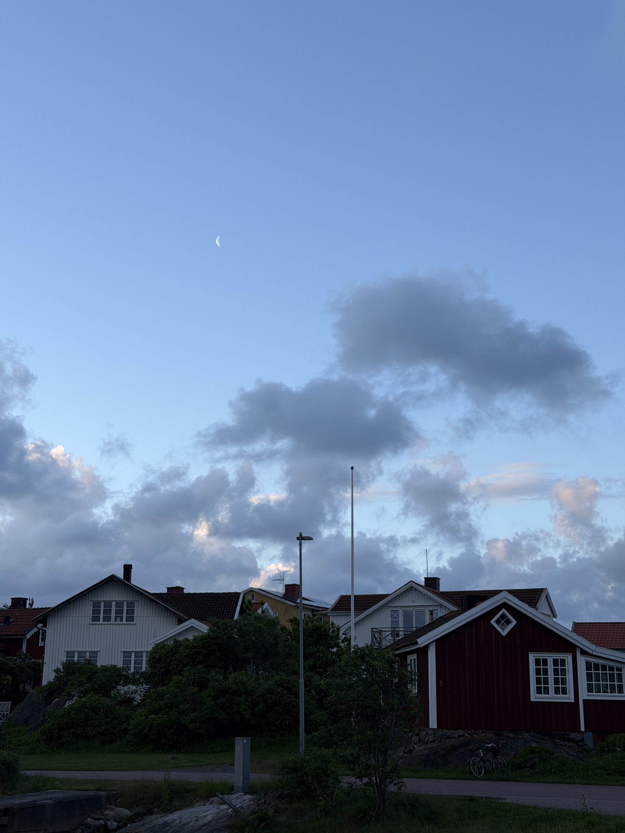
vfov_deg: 39.7
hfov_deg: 30.3
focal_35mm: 48
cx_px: 312
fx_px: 1156
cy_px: 416
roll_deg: -1.3
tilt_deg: +15.2
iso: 64
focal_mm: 6.76
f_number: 1.78
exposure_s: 1/855
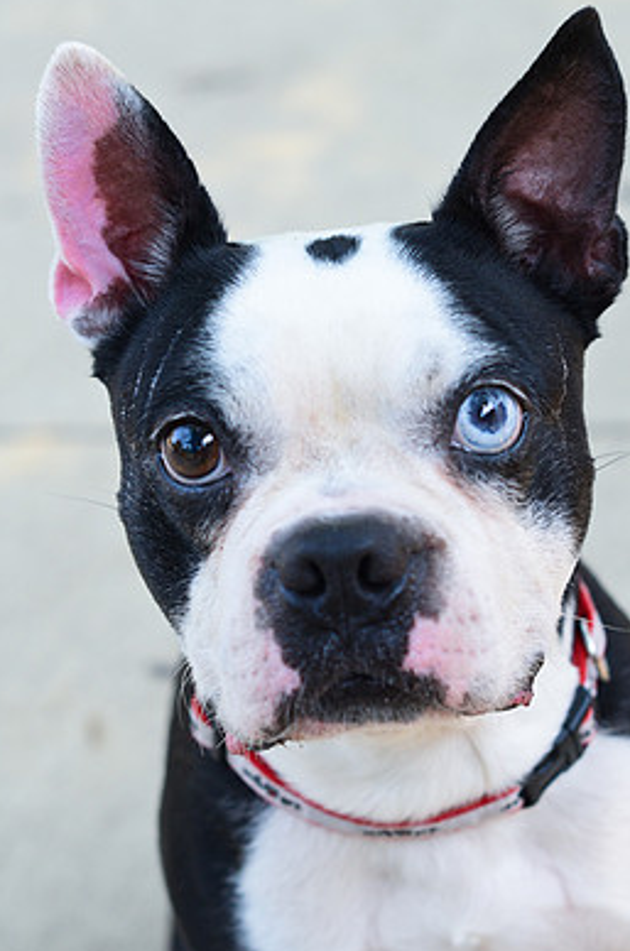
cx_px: 336
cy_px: 537
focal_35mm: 87
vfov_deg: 23.4
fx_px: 2294
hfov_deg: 15.6
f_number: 4.5
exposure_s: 1/500
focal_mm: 50
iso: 400
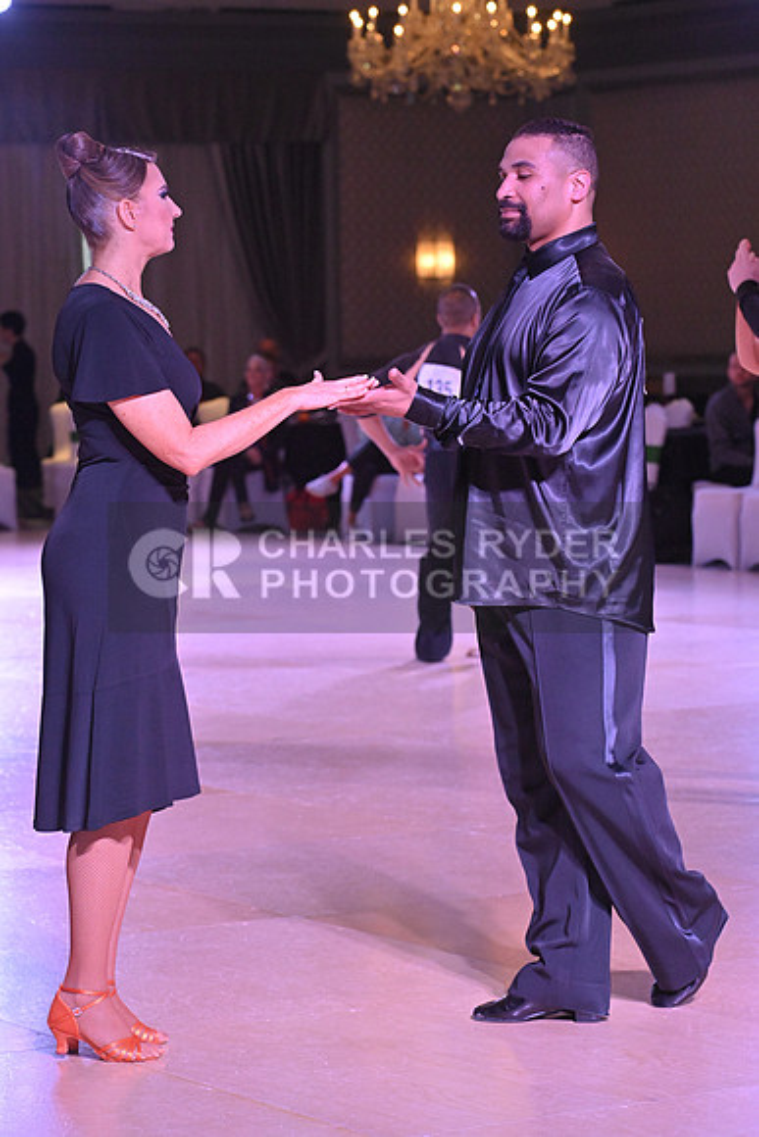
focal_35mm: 120
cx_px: 380
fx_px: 3792
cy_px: 568
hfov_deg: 11.4
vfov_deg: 17.1
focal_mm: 120
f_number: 7.1
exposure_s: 1/400
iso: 5000
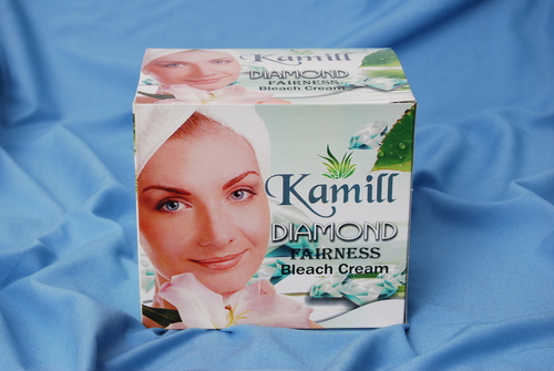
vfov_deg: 16.6
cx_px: 277
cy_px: 186
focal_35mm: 82
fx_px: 1271
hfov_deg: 24.6
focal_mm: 55
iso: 200
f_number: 8
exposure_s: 1/60
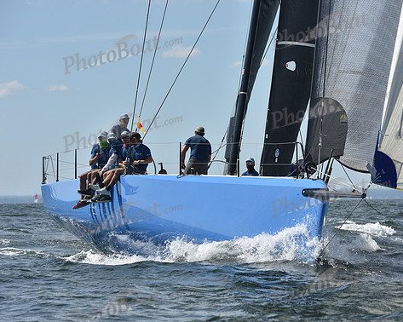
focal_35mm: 213
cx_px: 227
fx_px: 2539
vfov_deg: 7.3
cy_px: 163
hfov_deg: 9.1
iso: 320
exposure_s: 1/1250
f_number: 10
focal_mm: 185
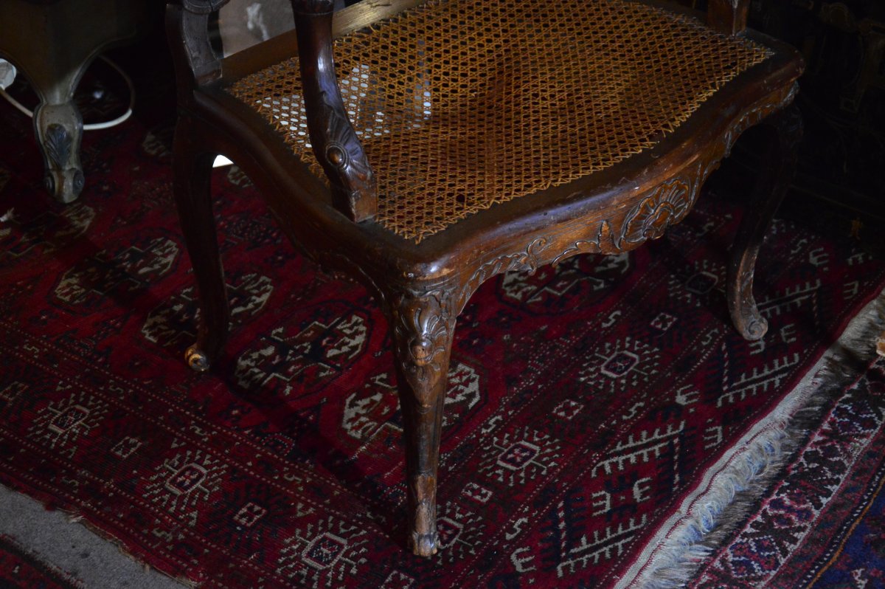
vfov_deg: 18.9
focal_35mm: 72
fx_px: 1769
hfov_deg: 28.1
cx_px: 442
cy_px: 294
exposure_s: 1/50
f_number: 4.8
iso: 3200
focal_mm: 48
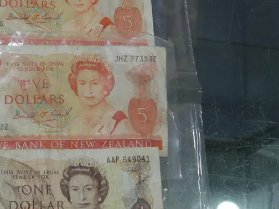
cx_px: 28
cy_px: 108
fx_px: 492
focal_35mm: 61
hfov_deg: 30.3
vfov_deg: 24.0
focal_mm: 15
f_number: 5
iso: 200
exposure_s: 1/100
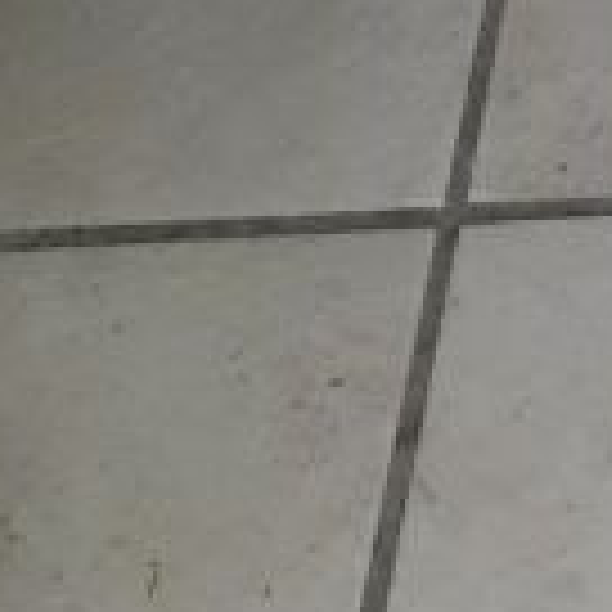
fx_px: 2800
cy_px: -382
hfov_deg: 10.3
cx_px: 1611
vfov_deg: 11.8
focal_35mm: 140
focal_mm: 3.6
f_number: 1.9
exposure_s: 1/33
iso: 160
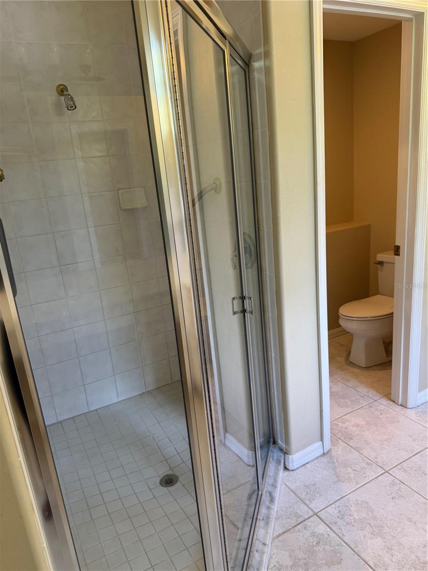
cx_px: 214
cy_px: 286
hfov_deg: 56.8
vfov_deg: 71.6
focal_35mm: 24
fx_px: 396
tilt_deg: -17.2
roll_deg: +5.1
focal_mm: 6.76
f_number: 1.78
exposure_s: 1/120
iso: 200
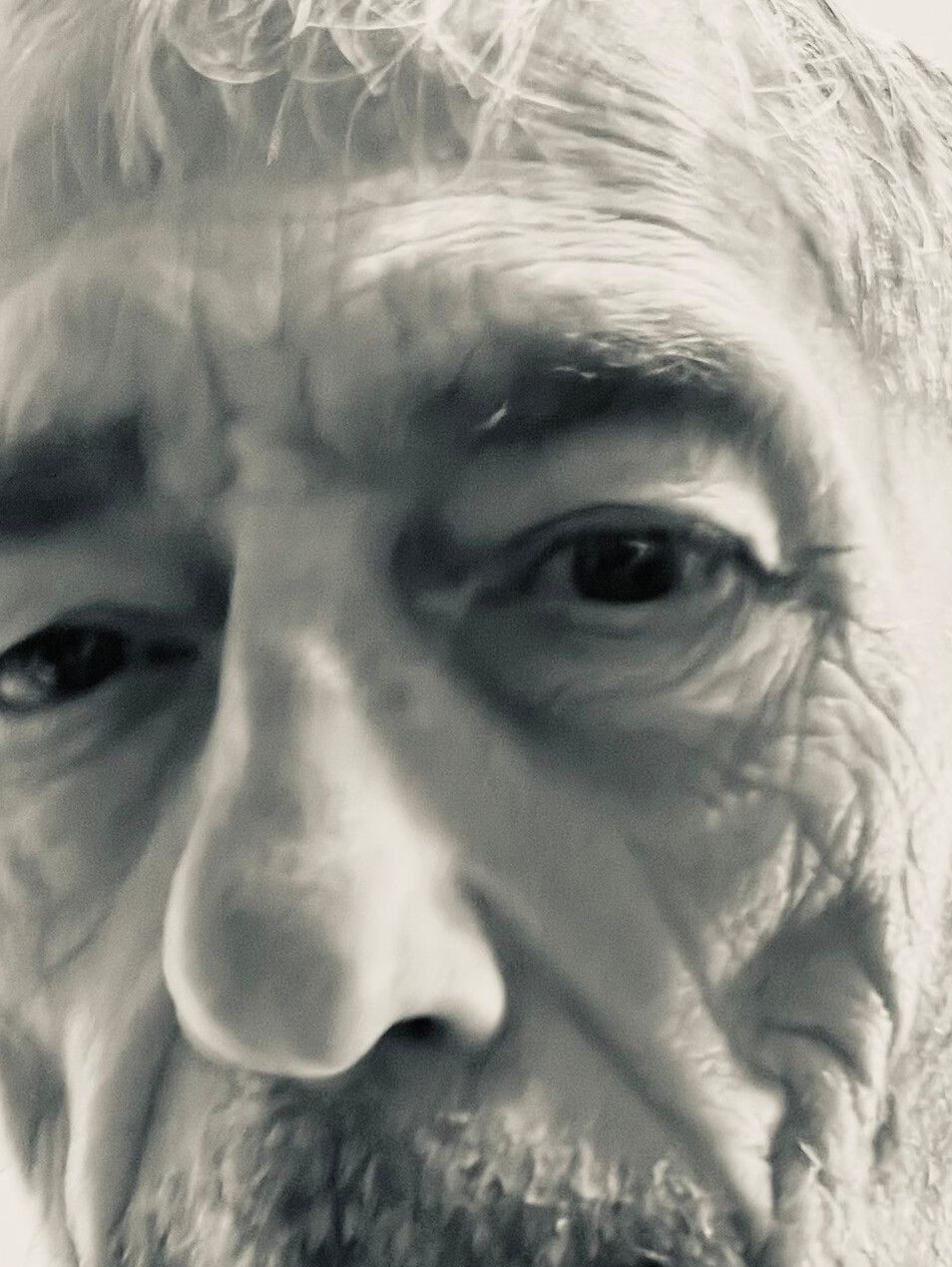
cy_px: 943
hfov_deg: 23.1
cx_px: 721
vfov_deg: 30.2
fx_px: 2308
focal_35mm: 63
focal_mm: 2.87
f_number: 2.2
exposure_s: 1/33
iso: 250
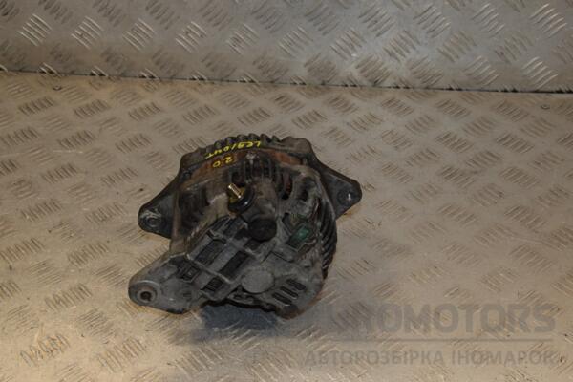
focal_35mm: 60
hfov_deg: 33.4
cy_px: 191
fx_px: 955
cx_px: 286
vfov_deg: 22.6
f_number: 8
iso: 800
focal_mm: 40
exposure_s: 1/200
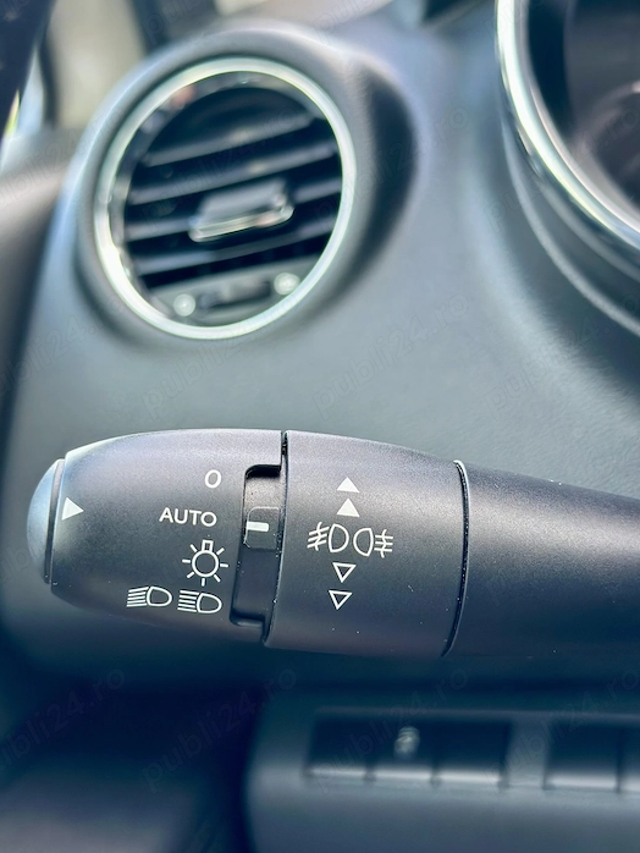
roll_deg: +13.6
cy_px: 392
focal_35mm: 55
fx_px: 1355
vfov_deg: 34.9
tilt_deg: -15.2
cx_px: 304
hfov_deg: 26.6
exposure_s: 1/94
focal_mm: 6.86
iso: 125
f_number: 1.78
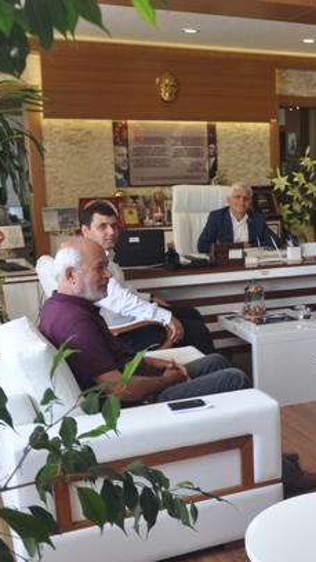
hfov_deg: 21.5
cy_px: 271
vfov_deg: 40.0
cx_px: 377
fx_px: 772
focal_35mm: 52
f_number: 4
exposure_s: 1/60
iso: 400
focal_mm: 21
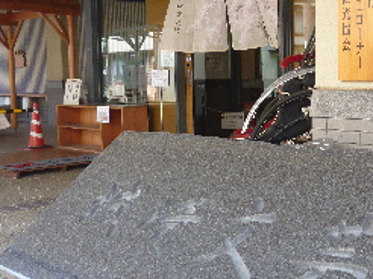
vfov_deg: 24.8
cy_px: 127
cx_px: 265
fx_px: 635
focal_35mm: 59
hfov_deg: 32.3
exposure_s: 1/60
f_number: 2.7
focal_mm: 5.2
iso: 100
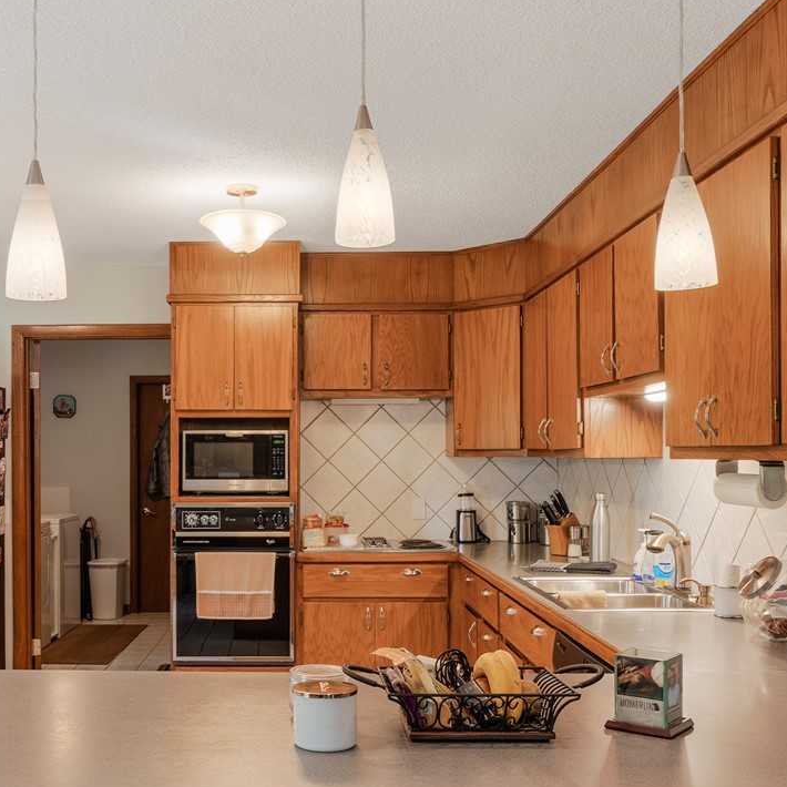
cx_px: 265
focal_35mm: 39
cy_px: 437
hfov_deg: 42.3
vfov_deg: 42.8
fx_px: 1003
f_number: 8
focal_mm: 16
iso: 200
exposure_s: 1/2
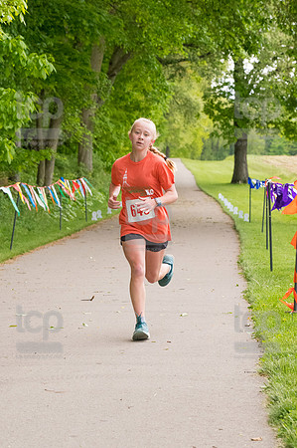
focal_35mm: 135
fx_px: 1674
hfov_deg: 10.1
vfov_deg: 15.2
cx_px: 148
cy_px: 224
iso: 2500
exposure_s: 1/1250
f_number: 5.6
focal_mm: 90
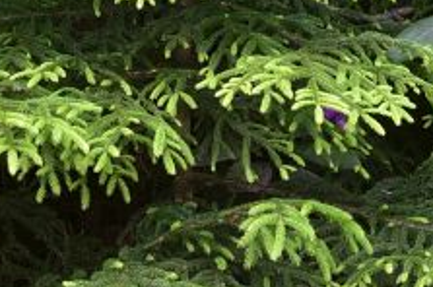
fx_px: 3507
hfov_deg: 7.0
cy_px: -73
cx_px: 423
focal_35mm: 292
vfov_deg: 4.7
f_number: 8
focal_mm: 50
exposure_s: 1/125
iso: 320
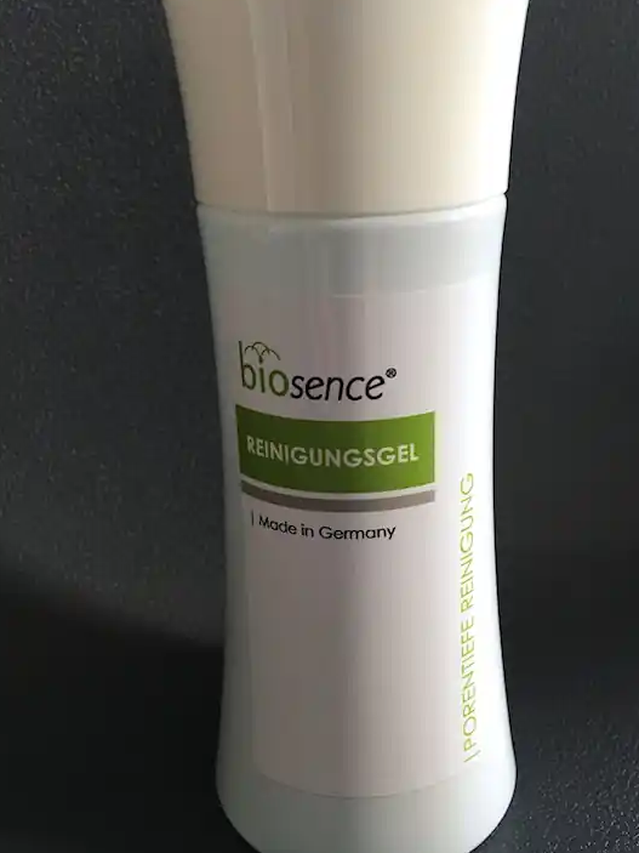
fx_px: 812
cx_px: 353
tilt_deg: -28.5
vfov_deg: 55.4
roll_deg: -1.7
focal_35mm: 33
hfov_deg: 42.9
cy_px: 423
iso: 40
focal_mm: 4.15
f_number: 2.2
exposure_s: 1/33
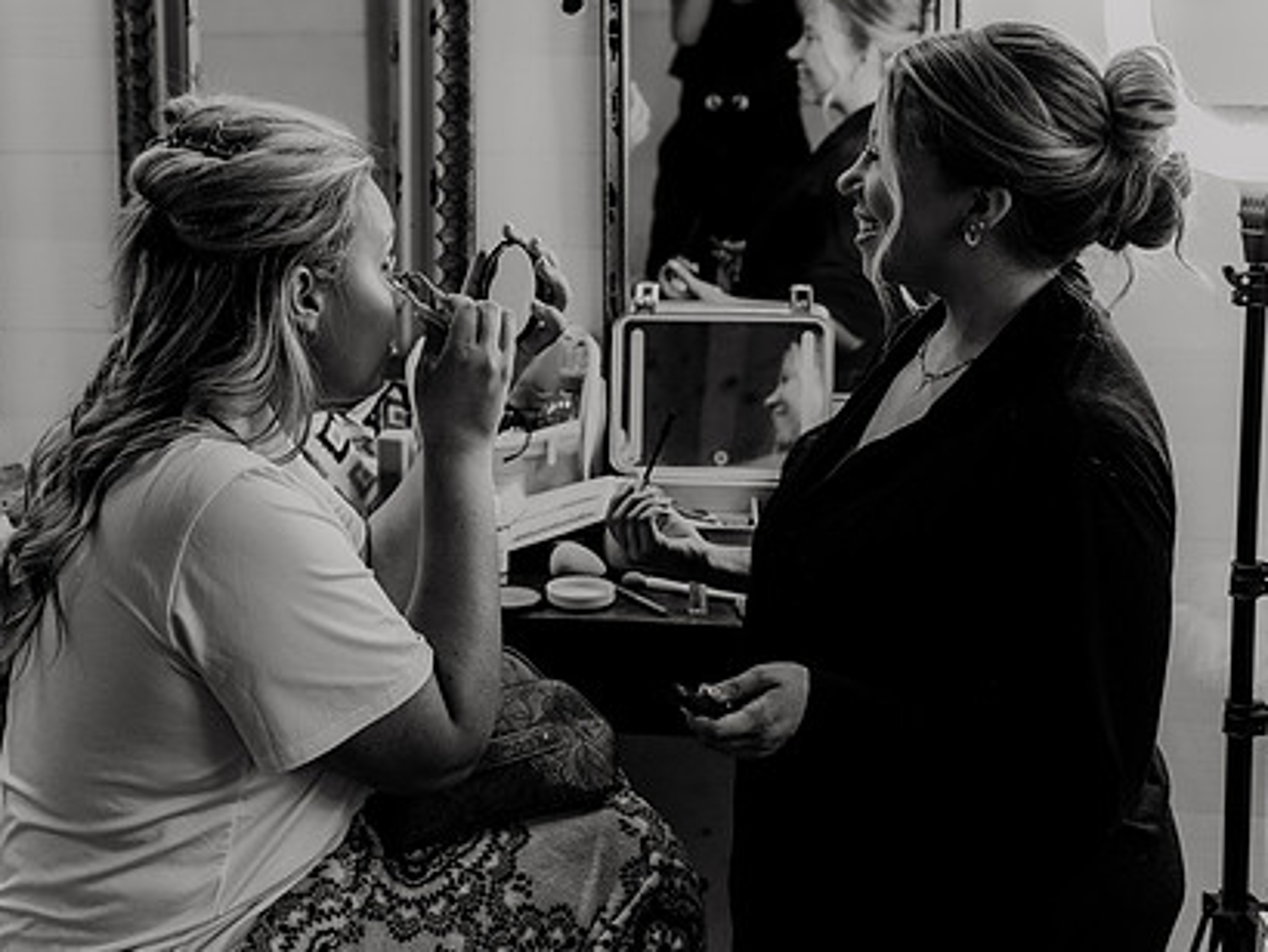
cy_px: 362
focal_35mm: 53
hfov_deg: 35.8
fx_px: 1943
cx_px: 436
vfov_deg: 27.5
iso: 800
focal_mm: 26
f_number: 2
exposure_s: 1/320
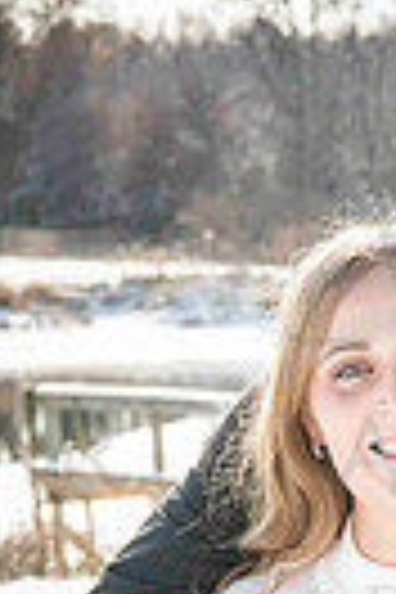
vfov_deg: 8.8
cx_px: 500
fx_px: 3828
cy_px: 612
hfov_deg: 5.9
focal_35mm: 232
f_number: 9
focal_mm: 68
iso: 800
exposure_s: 1/1000
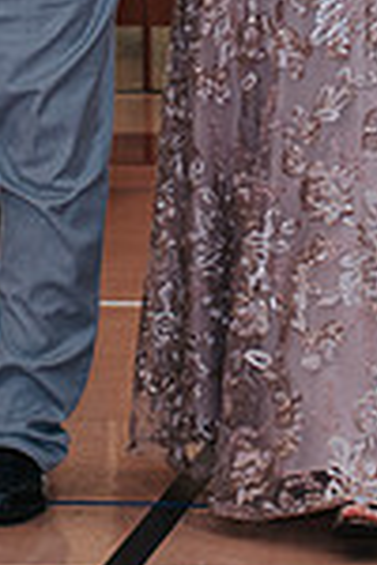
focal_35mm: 216
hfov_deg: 6.4
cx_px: 207
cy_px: -295
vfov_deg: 9.3
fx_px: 3393
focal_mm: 35
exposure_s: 1/200
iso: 800
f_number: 3.2
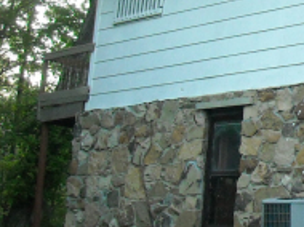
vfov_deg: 12.0
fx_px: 1079
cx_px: 532
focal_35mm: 123
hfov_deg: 14.3
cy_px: 67
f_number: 2.8
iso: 400
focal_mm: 5.7
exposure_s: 1/154
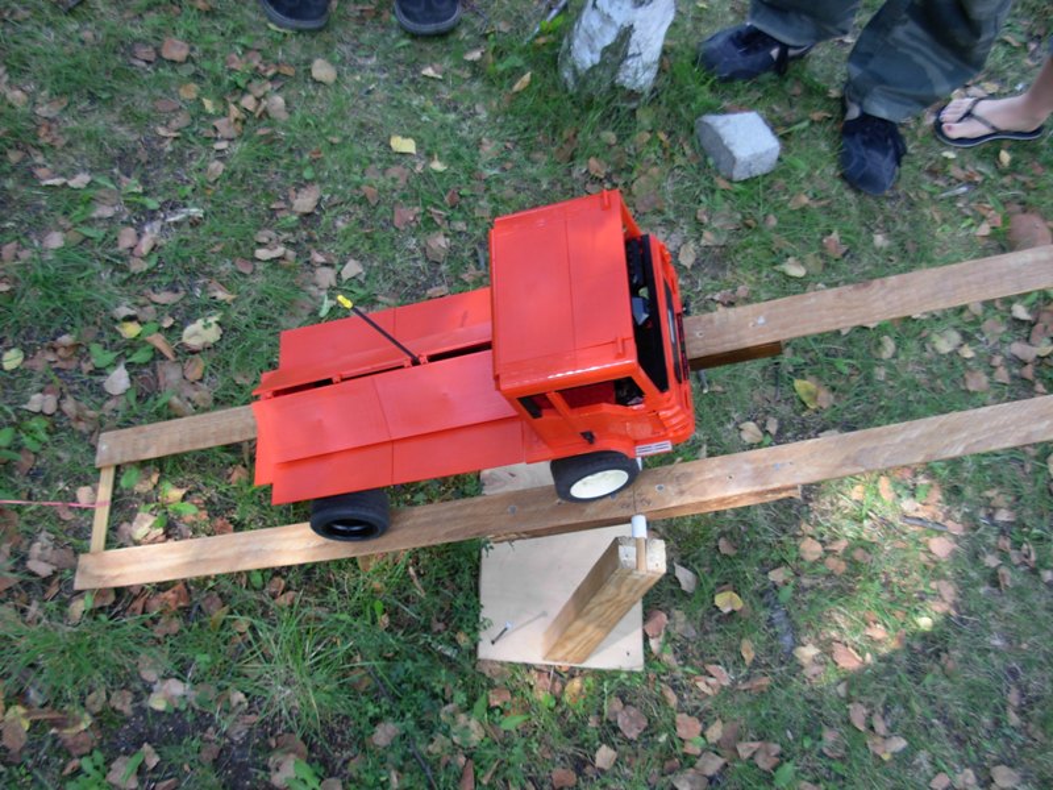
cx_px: 526
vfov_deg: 37.7
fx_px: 1156
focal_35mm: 38
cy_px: 395
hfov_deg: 49.0
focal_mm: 6.3
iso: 79
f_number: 2.9
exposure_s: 1/60.4
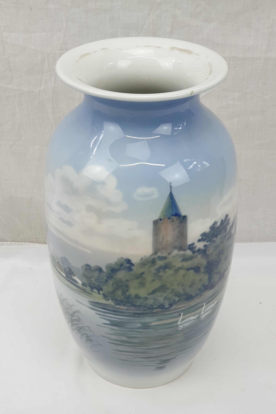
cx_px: 144
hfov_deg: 24.6
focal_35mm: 55
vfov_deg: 36.2
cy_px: 209
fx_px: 632
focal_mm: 6
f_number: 2.4
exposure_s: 1/33
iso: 100
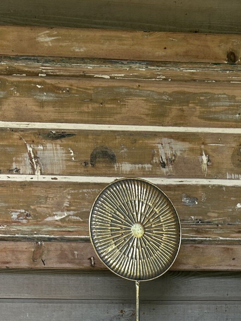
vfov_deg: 23.9
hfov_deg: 19.8
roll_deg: -1.2
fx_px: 678
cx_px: 215
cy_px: 402
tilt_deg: -8.6
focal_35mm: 73
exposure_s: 1/1395
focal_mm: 5.7
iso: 50
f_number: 1.5
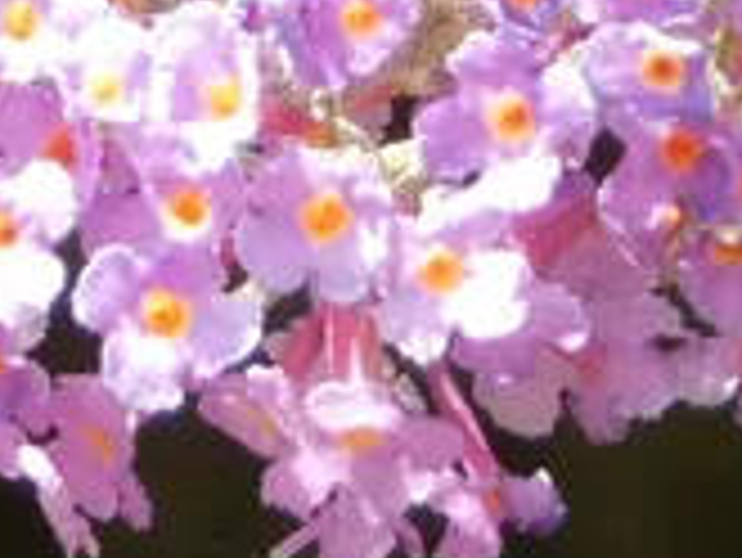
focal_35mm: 1093
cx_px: 319
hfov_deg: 1.8
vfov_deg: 1.4
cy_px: -346
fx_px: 23446
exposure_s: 1/80
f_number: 5.5
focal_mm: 50.6
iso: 250
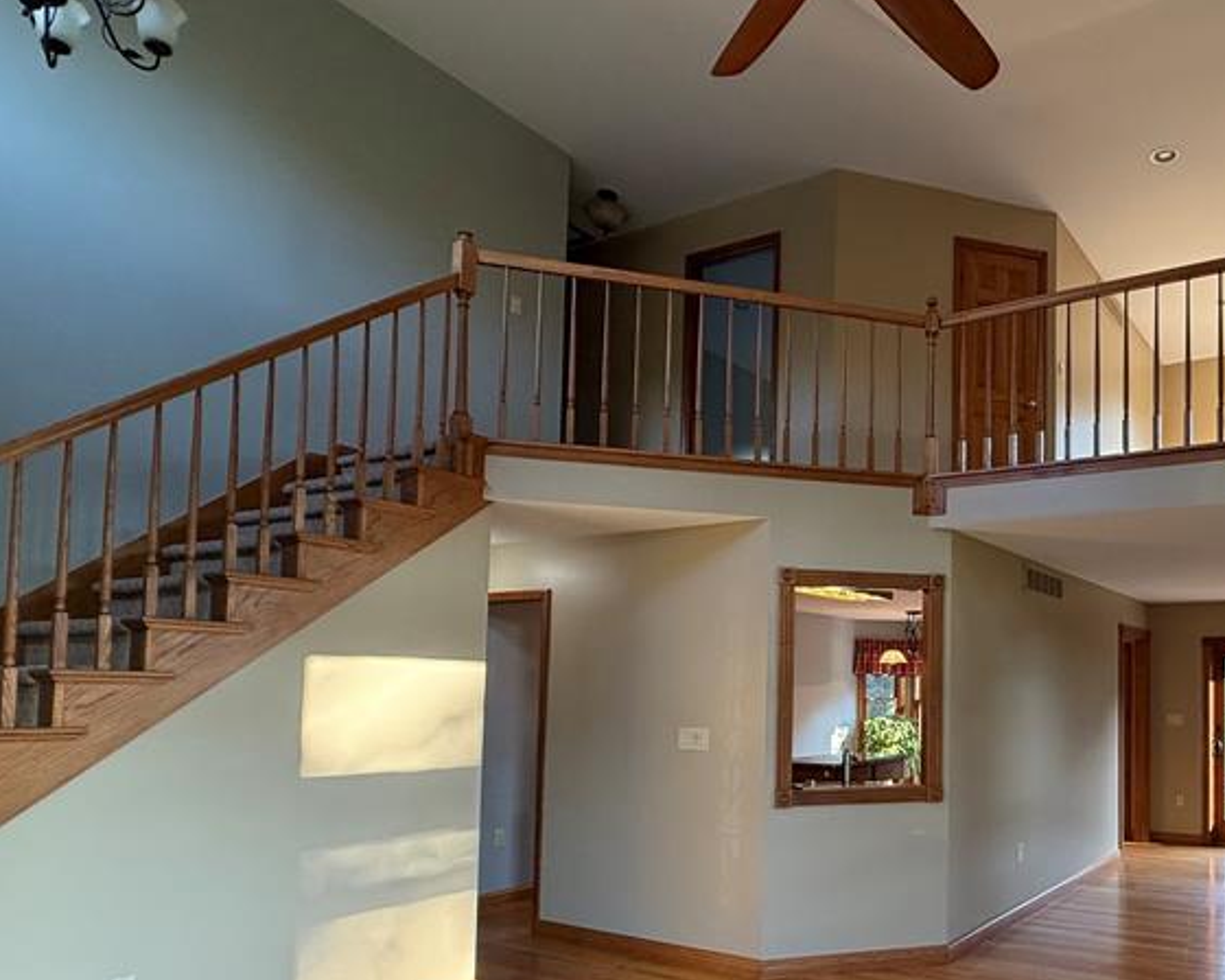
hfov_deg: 63.4
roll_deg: +0.1
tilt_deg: +3.0
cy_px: 648
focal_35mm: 25
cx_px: 943
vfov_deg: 55.7
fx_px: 906
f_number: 2.2
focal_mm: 2.22
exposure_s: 1/99
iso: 250
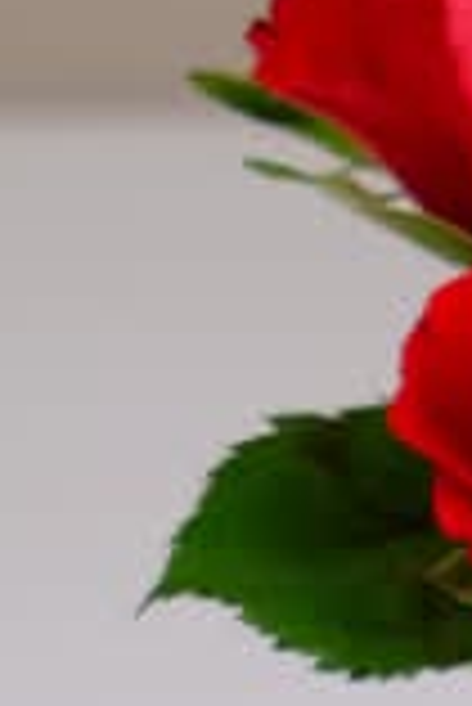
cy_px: 1252
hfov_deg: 3.2
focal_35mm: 435
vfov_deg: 4.7
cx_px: 40
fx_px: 8536
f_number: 4
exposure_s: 1/180
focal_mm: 55
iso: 640
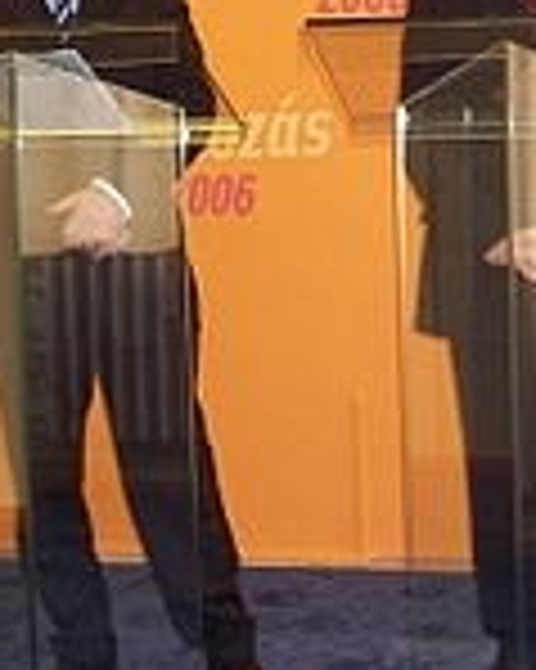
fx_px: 1767
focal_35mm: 89
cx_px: 586
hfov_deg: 16.7
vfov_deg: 21.4
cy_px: 220
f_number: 2.7
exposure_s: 1/60
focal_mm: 5.6
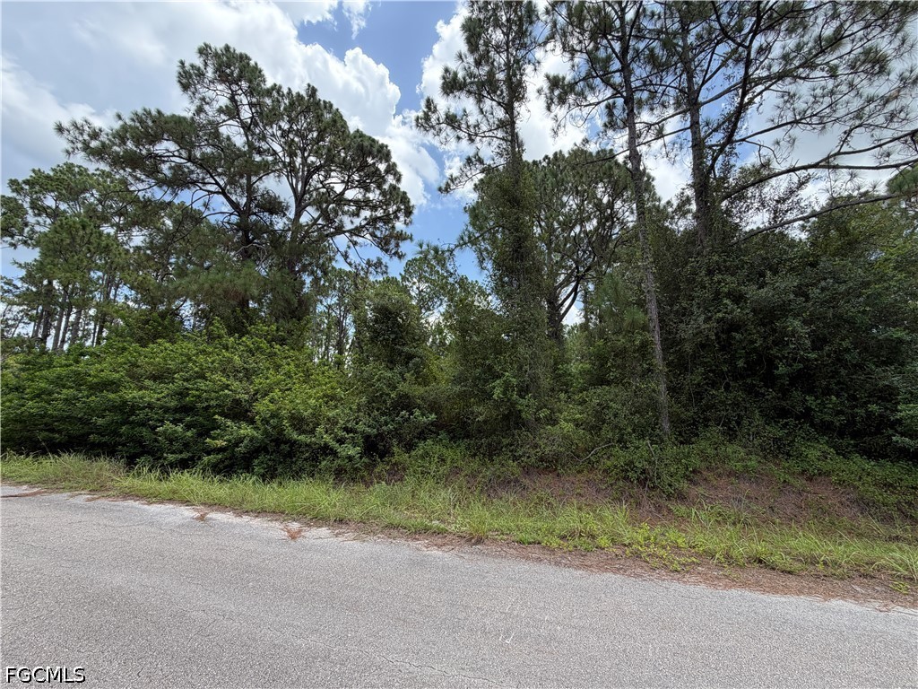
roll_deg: -0.5
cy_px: 344
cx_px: 459
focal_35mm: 14
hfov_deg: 102.1
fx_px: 371
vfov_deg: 85.7
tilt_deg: +9.6
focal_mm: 2.22
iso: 40
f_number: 2.2
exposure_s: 1/540
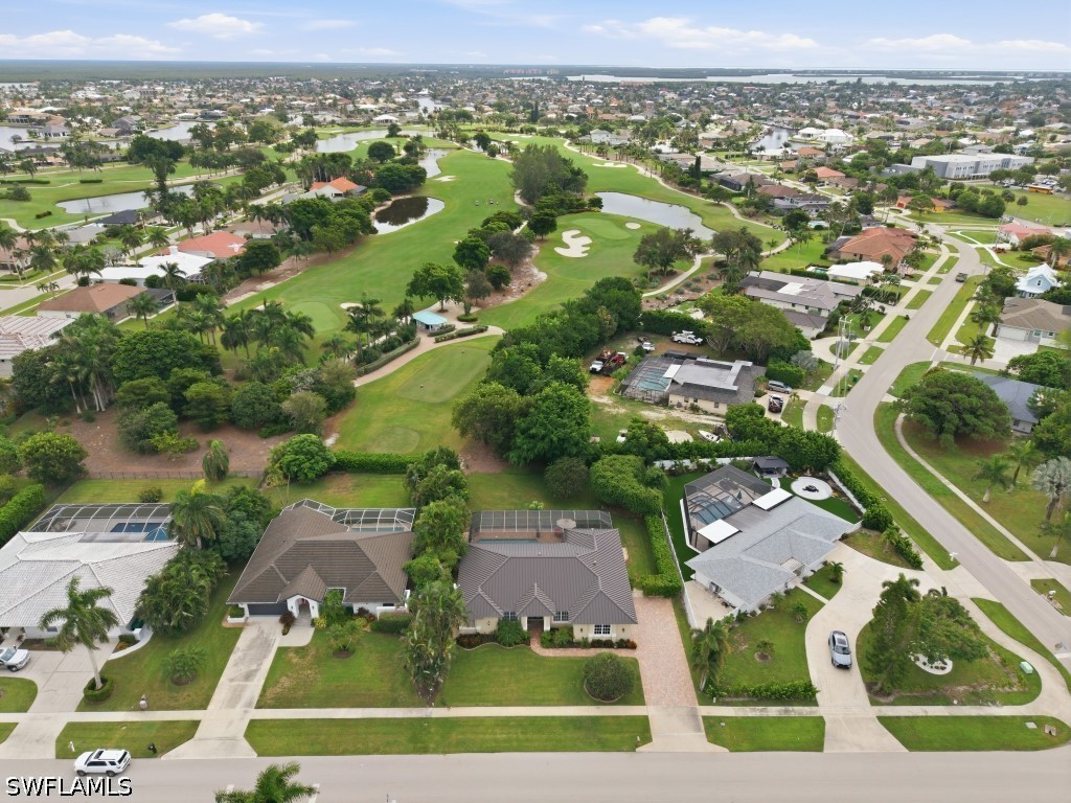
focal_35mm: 24
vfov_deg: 56.8
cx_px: 536
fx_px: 743
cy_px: 402
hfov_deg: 71.6
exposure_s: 1/3200
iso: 200
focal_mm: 8.7
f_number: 1.8
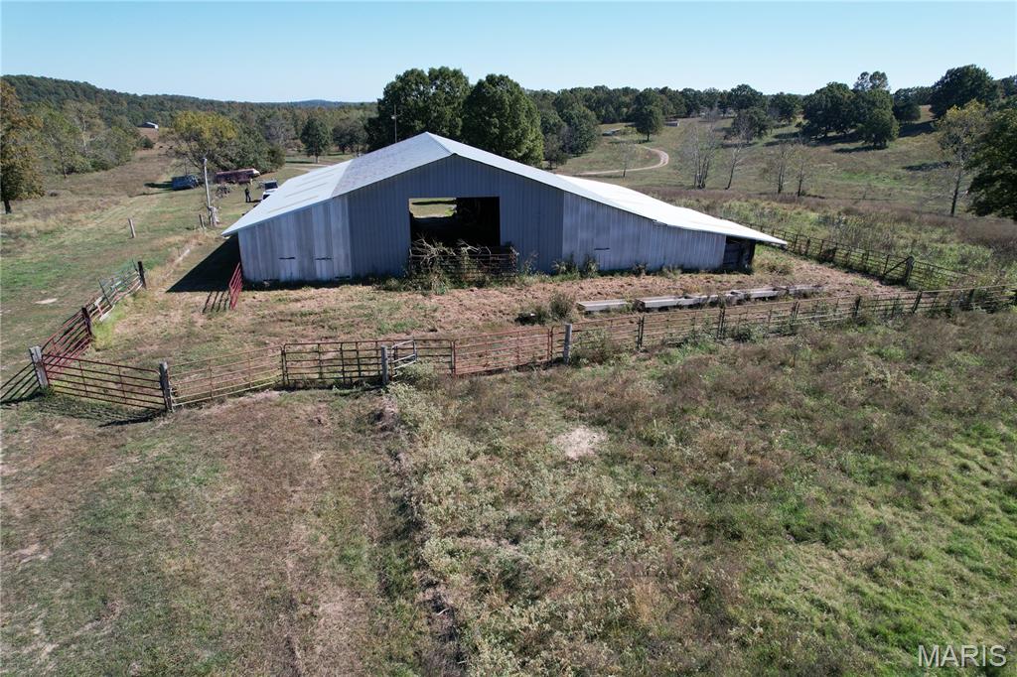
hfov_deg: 78.6
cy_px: 338
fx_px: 621
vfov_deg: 57.2
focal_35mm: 22
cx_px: 508
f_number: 2.8
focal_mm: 8.38
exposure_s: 1/2000
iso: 200
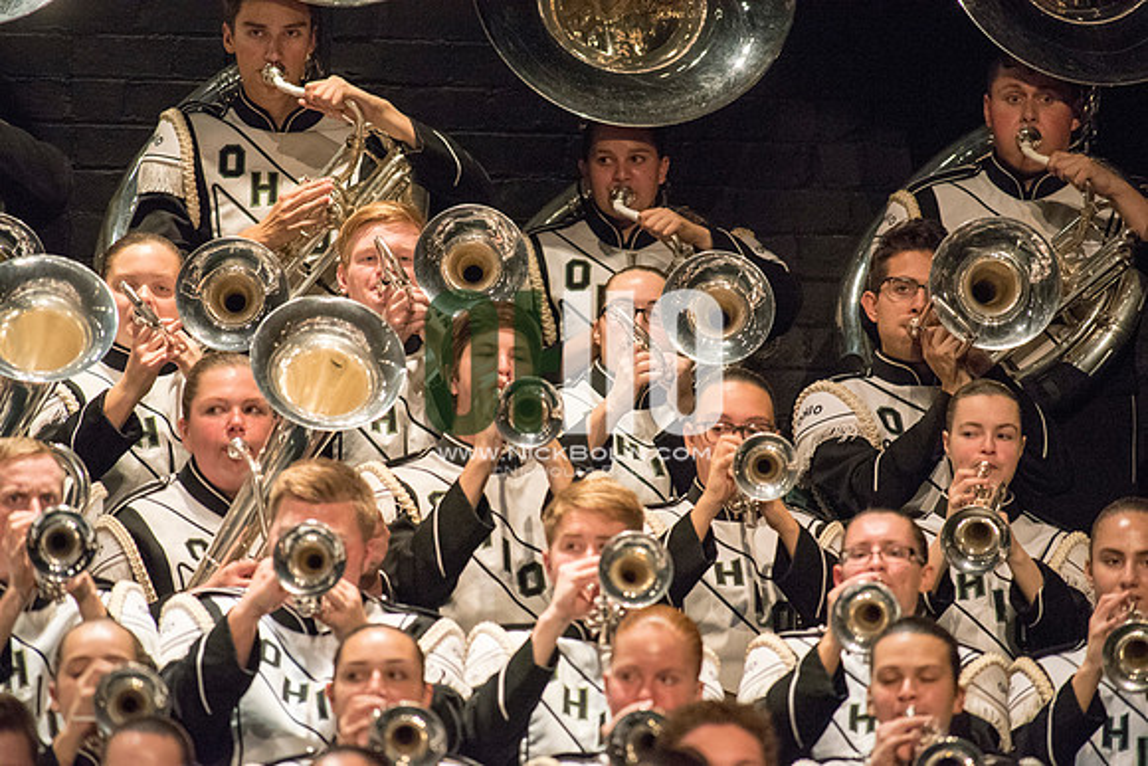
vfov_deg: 2.3
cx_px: 574
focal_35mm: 600
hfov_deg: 3.4
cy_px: 383
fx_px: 19137
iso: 4000
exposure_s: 1/320
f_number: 5.6
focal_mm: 600
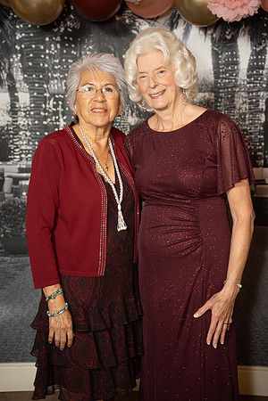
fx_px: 678
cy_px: 200
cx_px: 134
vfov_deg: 33.0
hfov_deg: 22.4
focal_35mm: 61
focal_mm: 60.7
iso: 1000
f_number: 2.8
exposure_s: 1/200
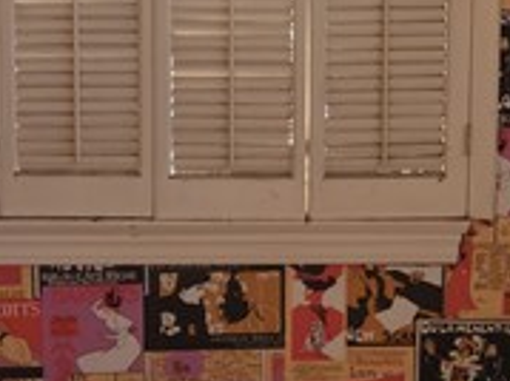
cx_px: 484
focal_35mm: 160
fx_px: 2356
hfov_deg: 12.2
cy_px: -65
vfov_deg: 9.2
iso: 32
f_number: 2
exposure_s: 1/60
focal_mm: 5.9
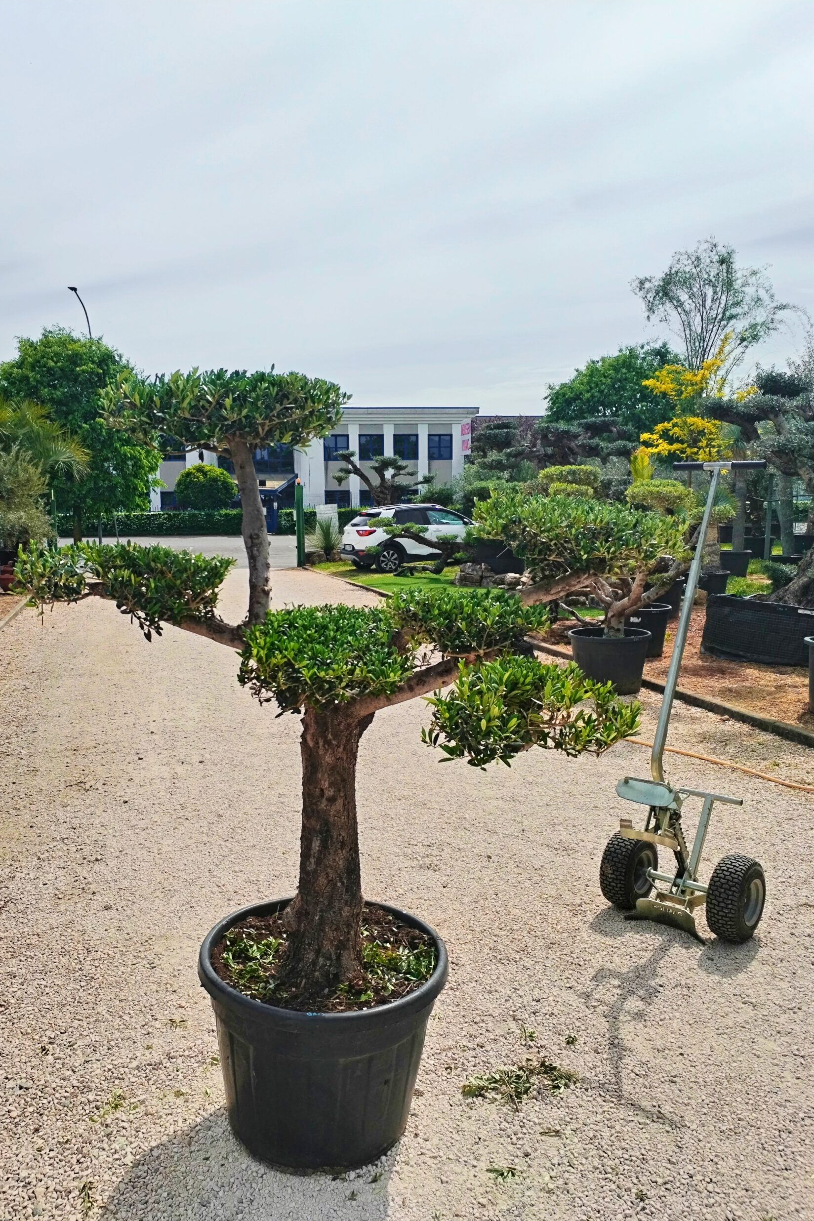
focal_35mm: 28
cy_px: 630
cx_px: 360
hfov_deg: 46.3
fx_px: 950
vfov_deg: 65.5
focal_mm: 4.75
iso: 100
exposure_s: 1/1774
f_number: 1.8
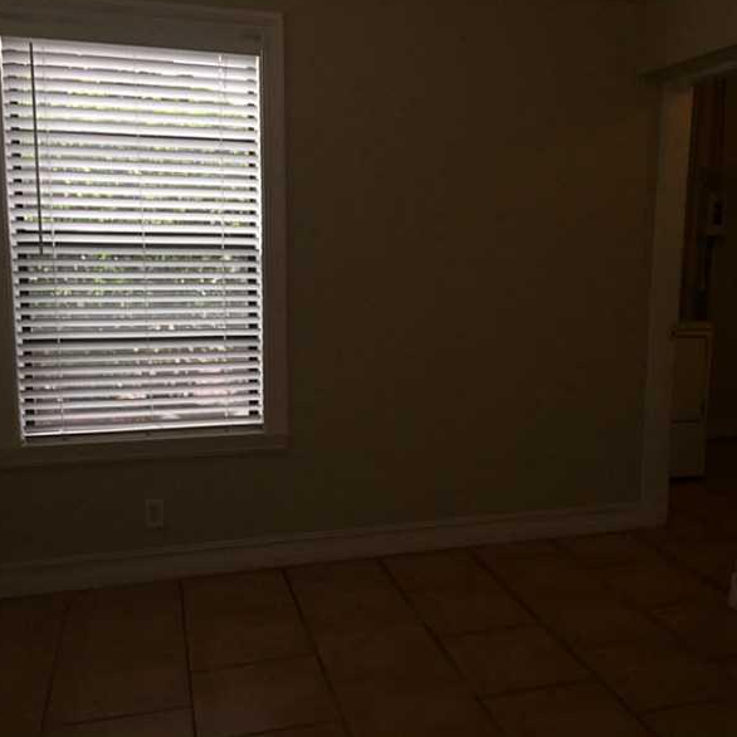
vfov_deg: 47.2
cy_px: 363
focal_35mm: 35
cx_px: 415
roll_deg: -1.5
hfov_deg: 47.1
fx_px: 843
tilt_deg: -7.8
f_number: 2.2
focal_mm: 4.15
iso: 32
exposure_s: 1/90
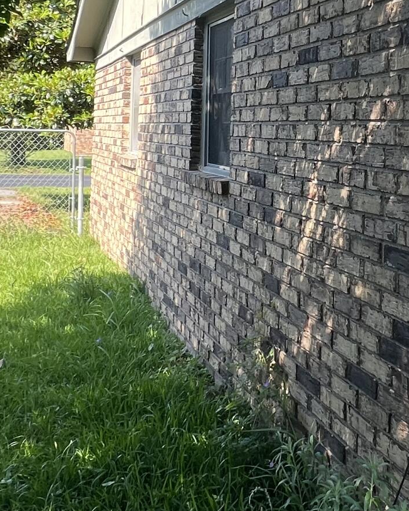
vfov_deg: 42.0
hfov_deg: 33.4
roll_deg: -0.9
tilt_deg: -1.2
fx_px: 651
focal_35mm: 43
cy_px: 148
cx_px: 354
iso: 32
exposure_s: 1/181
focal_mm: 1.57
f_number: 1.8
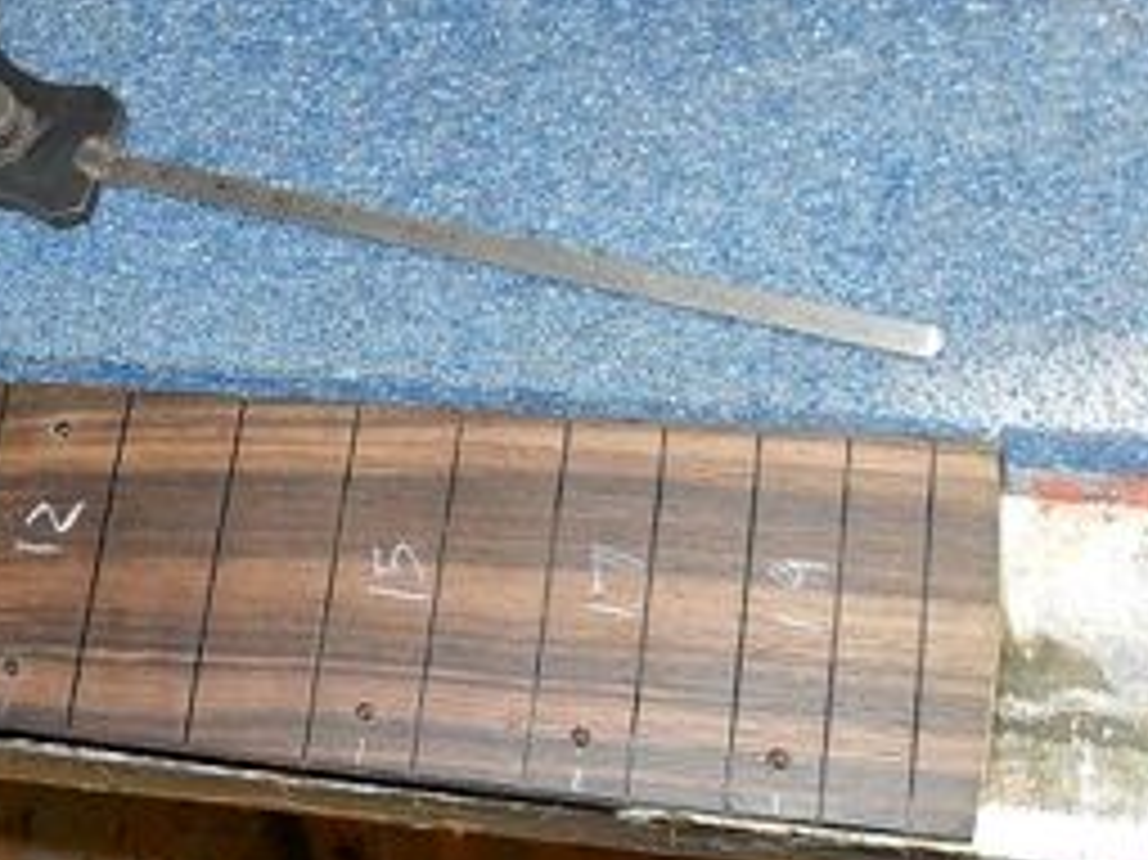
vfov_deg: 16.6
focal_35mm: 88
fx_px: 2917
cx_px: 0
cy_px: 131
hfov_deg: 21.5
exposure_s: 1/45
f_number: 2.8
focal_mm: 6.3
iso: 100
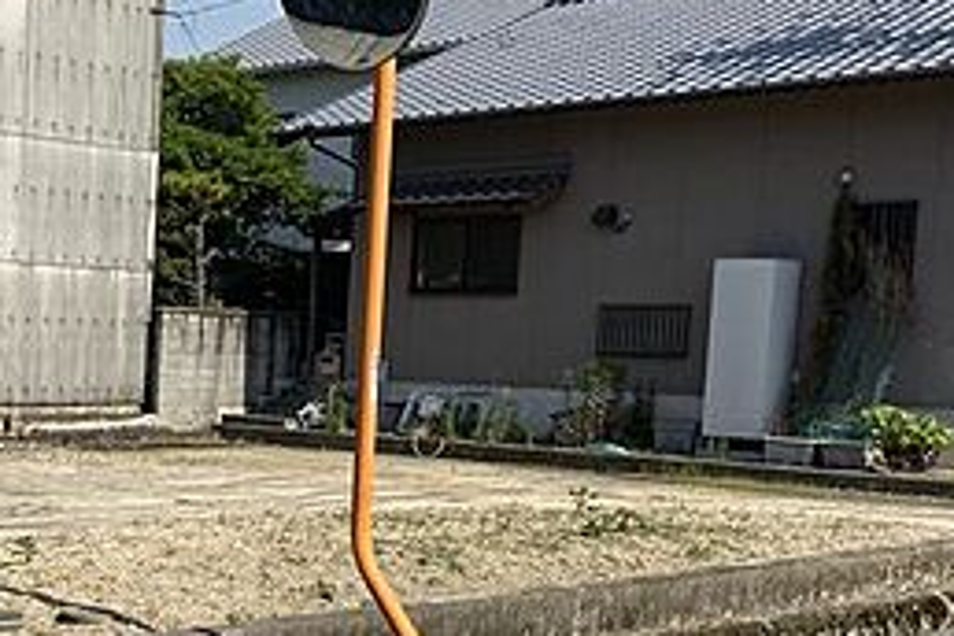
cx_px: -30
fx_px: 1669
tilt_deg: -7.0
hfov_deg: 29.5
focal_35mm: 63
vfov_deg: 21.2
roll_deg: -1.6
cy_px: 558
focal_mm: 4.25
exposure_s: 1/3311
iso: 32
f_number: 1.8
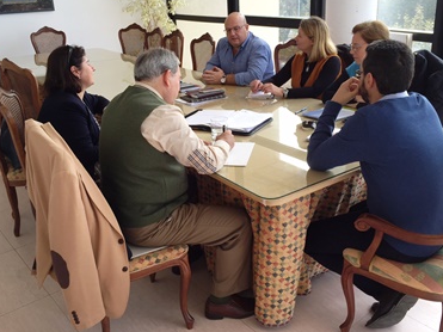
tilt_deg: -20.9
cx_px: 235
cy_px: 147
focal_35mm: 35
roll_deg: +2.2
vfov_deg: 40.6
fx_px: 448
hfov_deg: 52.6
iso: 32
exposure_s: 1/112
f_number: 2.2
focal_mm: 4.15
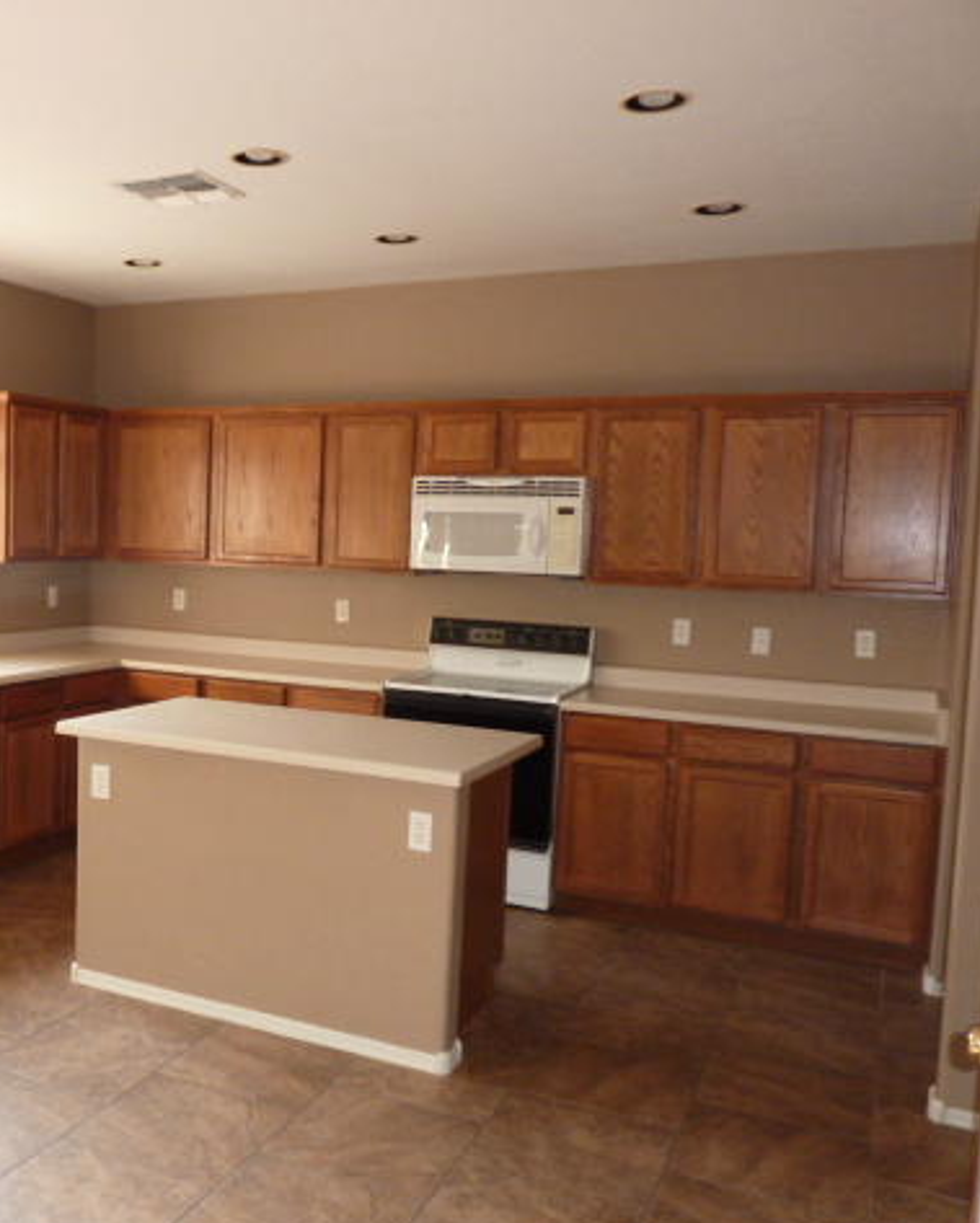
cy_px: 618
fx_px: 1195
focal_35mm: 33
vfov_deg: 54.2
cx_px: 204
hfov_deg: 42.7
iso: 250
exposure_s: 1/30
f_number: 3.3
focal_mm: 4.1
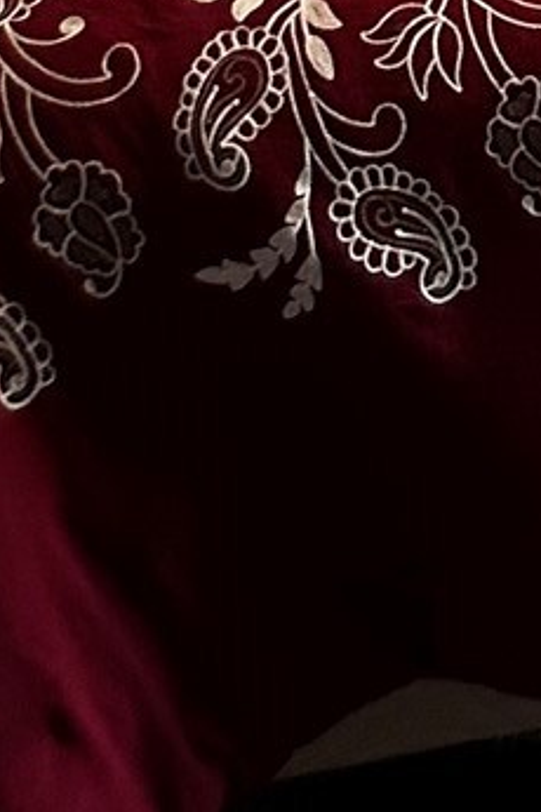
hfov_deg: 8.4
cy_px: -1144
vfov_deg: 11.9
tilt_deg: -5.2
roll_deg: -1.7
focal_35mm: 139
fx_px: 3133
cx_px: 1574
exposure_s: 1/60
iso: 250
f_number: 1.78
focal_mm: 6.86
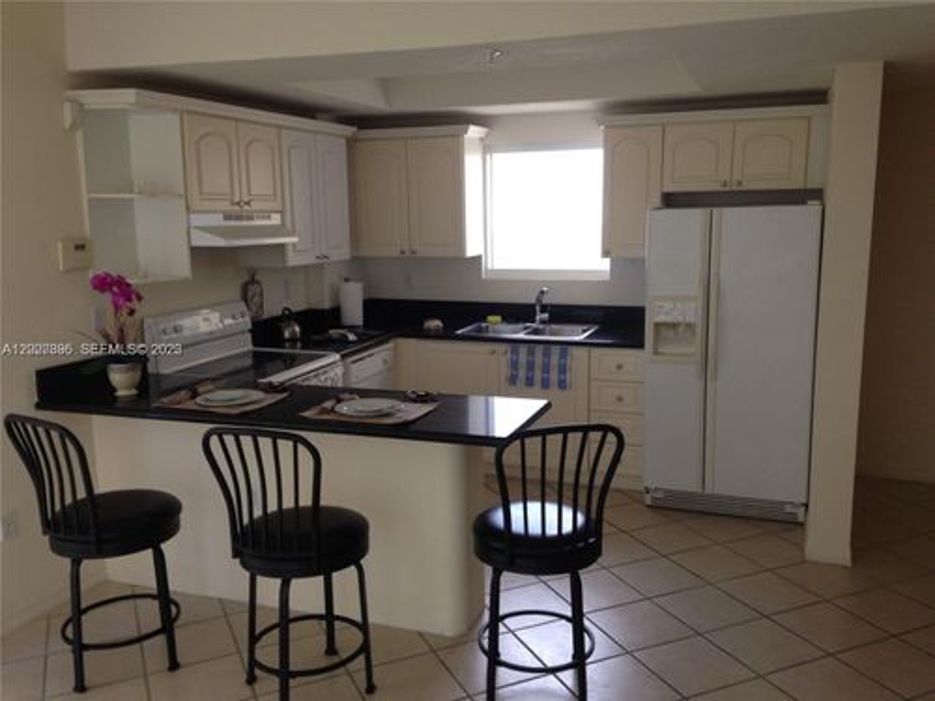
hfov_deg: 55.4
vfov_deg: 42.9
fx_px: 891
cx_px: 468
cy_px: 350
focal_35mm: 33
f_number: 2.4
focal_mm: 4.12
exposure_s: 1/40
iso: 64
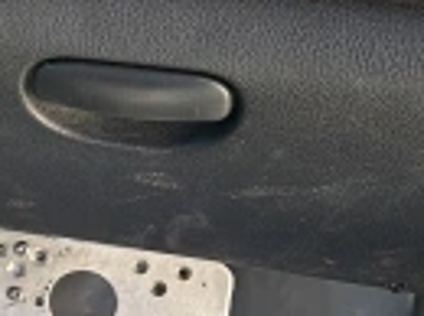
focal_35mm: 148
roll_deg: +9.3
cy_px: 160
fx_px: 1809
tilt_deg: -31.4
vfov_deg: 10.0
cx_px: -750
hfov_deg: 10.5
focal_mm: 6.86
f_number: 1.78
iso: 100
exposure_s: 1/172
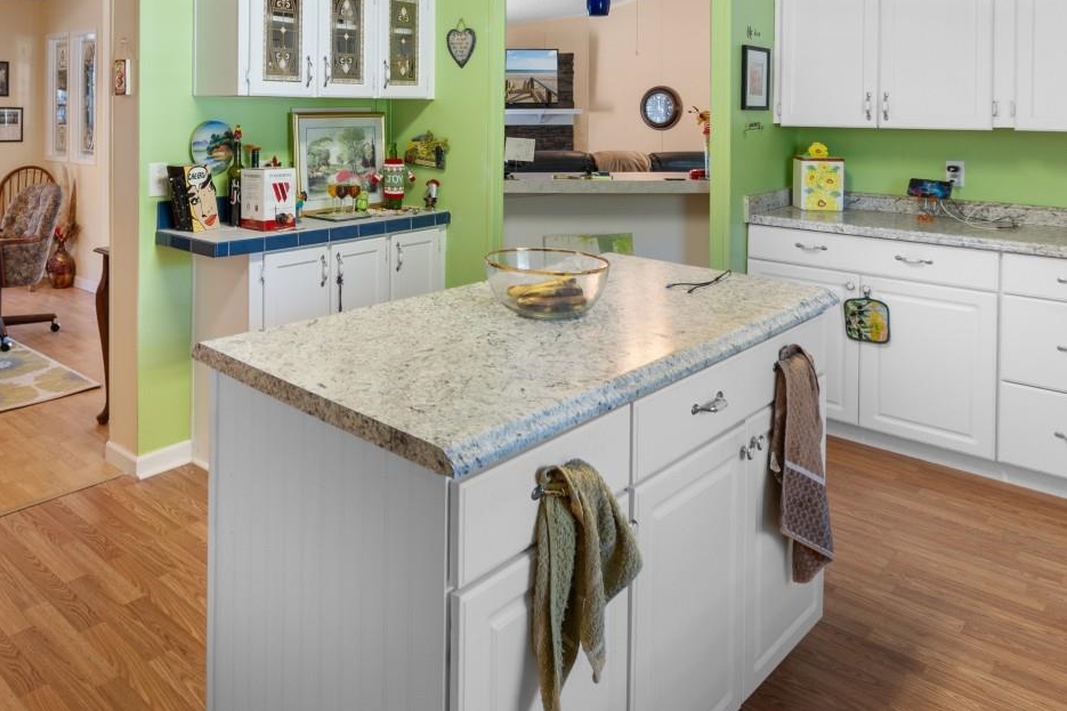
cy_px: 100
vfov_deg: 45.8
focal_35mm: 26
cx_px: 391
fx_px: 770
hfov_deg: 68.2
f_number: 4.5
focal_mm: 10
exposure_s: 1/5
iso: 100
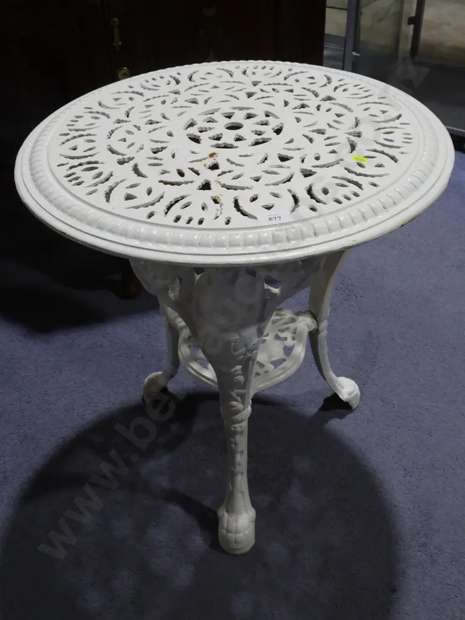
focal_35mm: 38
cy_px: 310
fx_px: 681
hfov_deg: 37.7
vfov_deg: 49.0
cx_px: 232
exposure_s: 1/60
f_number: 8
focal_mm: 19
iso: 640
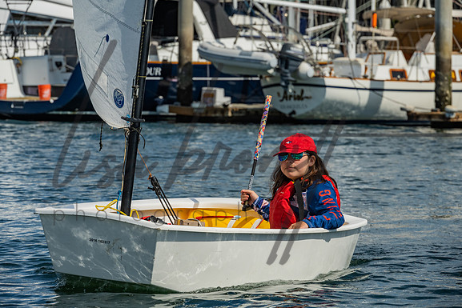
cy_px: 154
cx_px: 231
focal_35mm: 171
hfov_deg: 12.0
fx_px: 2195
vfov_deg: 8.0
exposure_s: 1/400
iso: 250
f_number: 10
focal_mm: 170
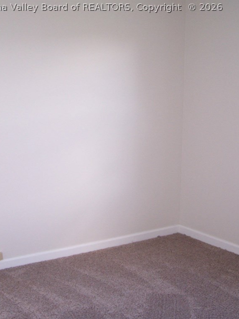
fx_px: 470
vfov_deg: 37.5
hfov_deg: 28.4
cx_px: 88
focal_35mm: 51
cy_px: 160
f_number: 2.8
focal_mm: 6.3
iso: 140
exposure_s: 1/60
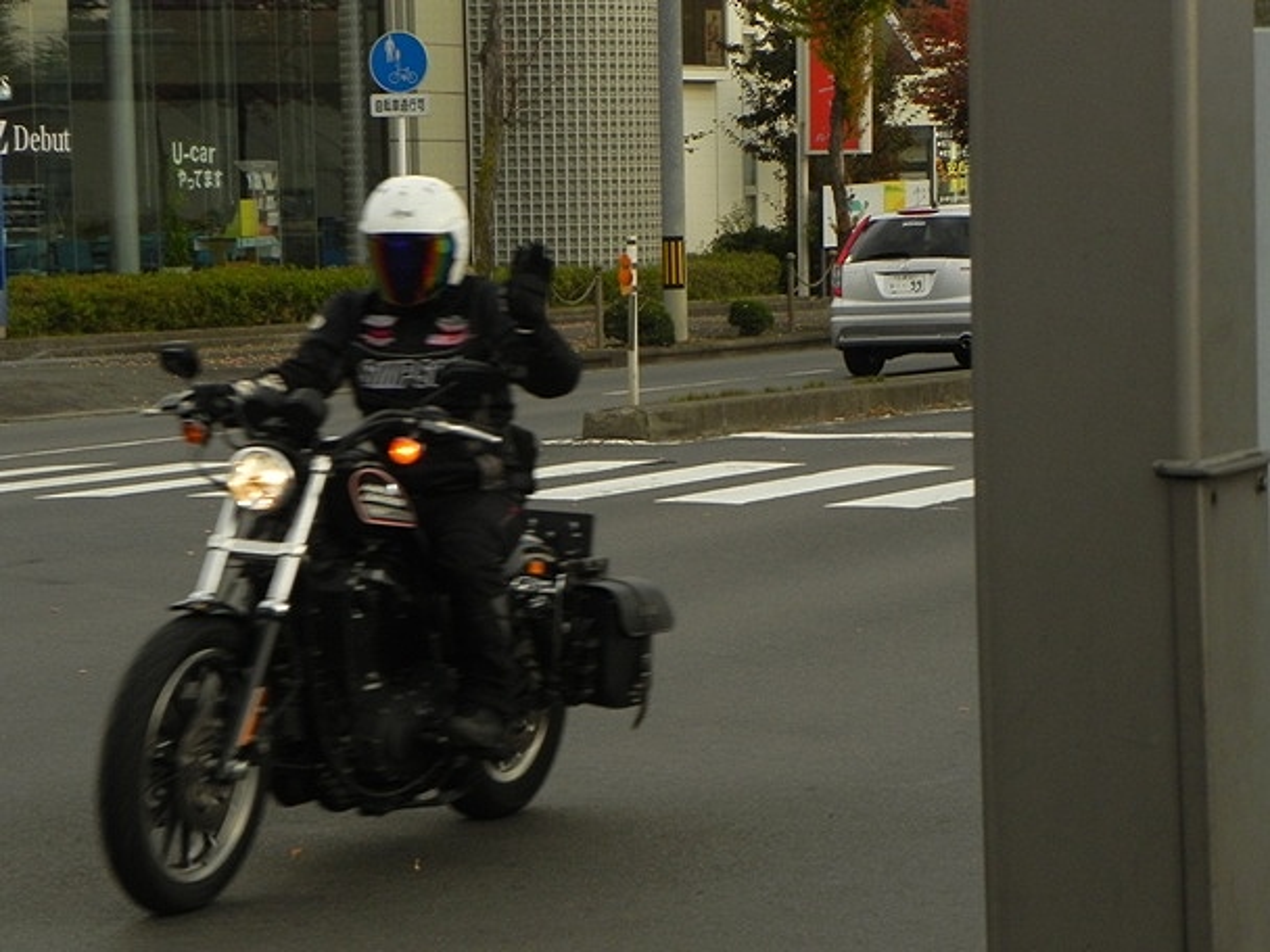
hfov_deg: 16.8
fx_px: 4293
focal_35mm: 117
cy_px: 476
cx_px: 635
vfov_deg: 12.7
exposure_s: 1/220
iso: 200
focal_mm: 20.8
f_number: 5.6
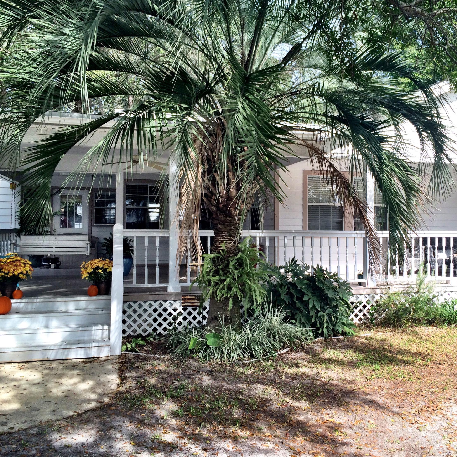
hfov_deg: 46.7
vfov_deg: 47.2
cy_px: 227
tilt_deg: -0.5
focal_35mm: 35
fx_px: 523
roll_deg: -0.2
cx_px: 291
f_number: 2.2
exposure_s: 1/410
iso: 32
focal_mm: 4.15
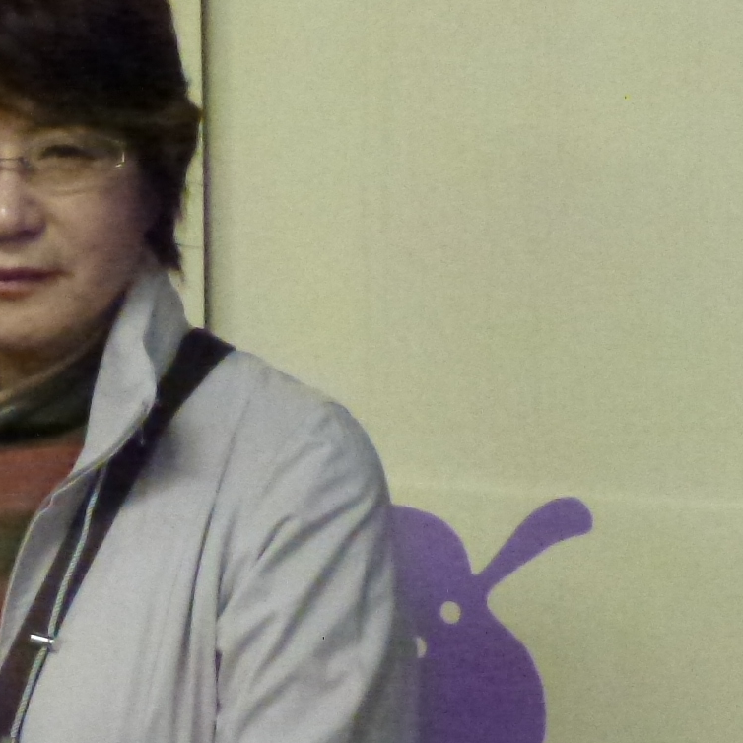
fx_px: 4735
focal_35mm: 195
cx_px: -219
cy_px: 386
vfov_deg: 9.0
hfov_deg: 8.8
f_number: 4.6
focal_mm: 11.7
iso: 1600
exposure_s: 1/40
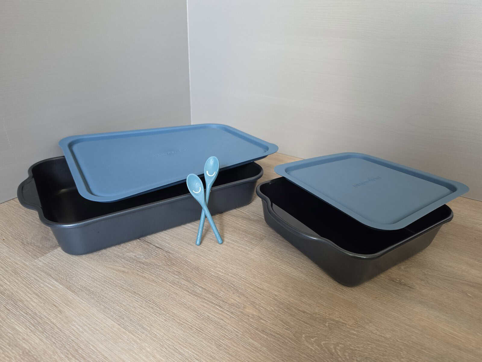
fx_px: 320
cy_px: 181
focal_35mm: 23
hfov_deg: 73.9
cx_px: 241
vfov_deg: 58.9
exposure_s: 1/100
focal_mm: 6.5
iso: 200
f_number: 1.4
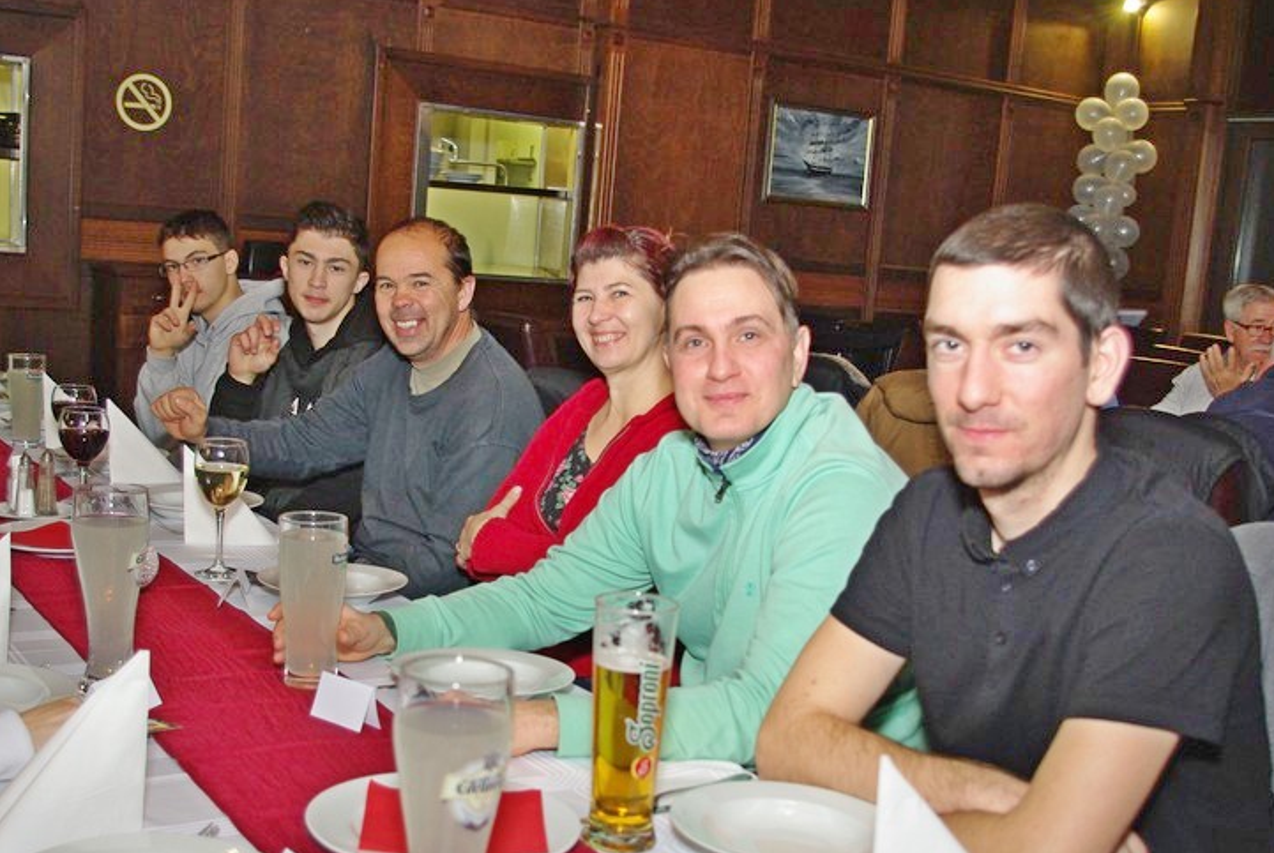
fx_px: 1559
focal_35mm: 44
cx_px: 618
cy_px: 529
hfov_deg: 44.4
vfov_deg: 30.5
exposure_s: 1/30
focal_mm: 21.25
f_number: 4
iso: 400
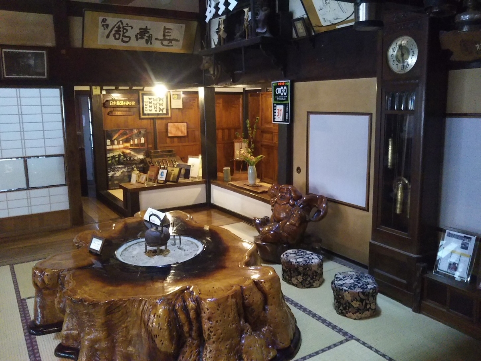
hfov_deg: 60.0
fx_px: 417
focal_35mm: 30
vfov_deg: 46.8
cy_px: 180
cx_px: 240
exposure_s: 1/30
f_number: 2.2
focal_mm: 4
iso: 640
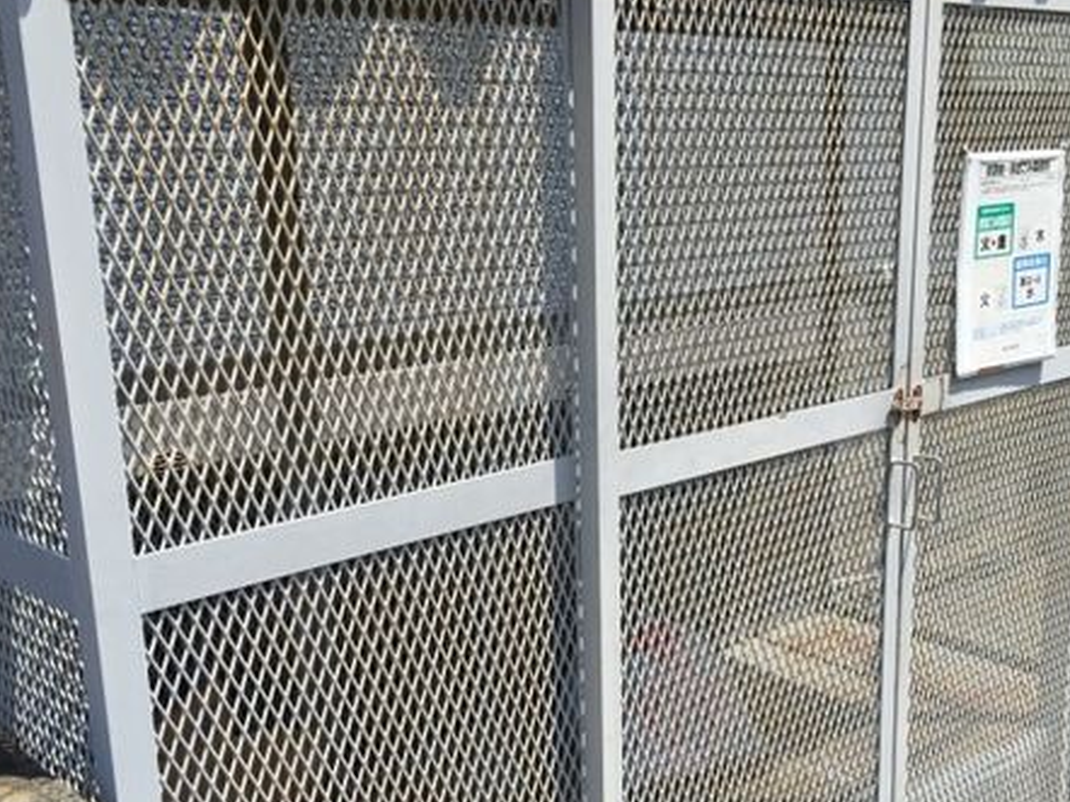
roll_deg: -0.1
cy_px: 482
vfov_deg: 34.2
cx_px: 632
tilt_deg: -14.1
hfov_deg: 44.6
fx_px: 1298
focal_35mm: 42
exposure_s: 1/2326
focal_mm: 4.15
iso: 32
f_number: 2.2
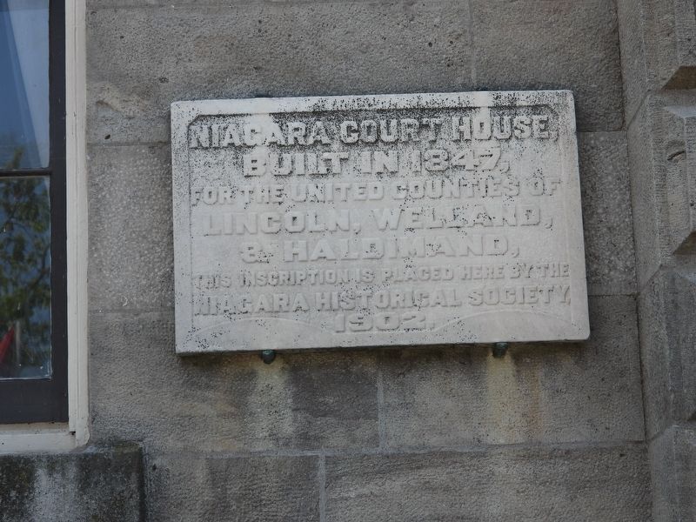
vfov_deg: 16.2
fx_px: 1830
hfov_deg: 21.5
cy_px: 261
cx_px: 348
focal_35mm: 91
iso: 100
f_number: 3.5
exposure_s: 1/500
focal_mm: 16.3
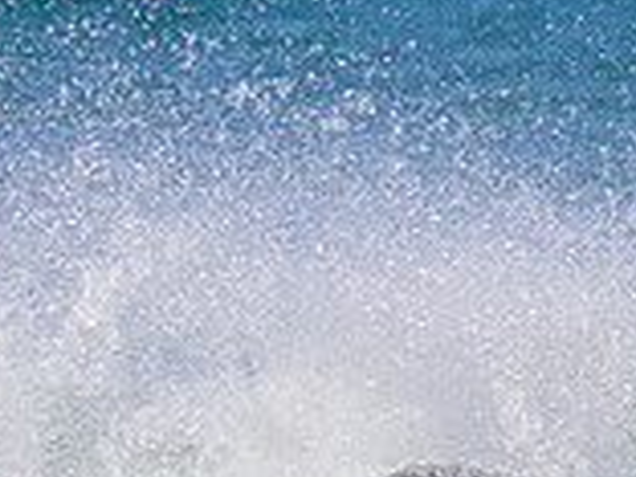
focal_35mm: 2866
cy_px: 732
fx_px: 52657
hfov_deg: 0.7
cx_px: 277
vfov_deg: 0.5
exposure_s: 1/2000
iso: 1400
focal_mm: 800
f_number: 11
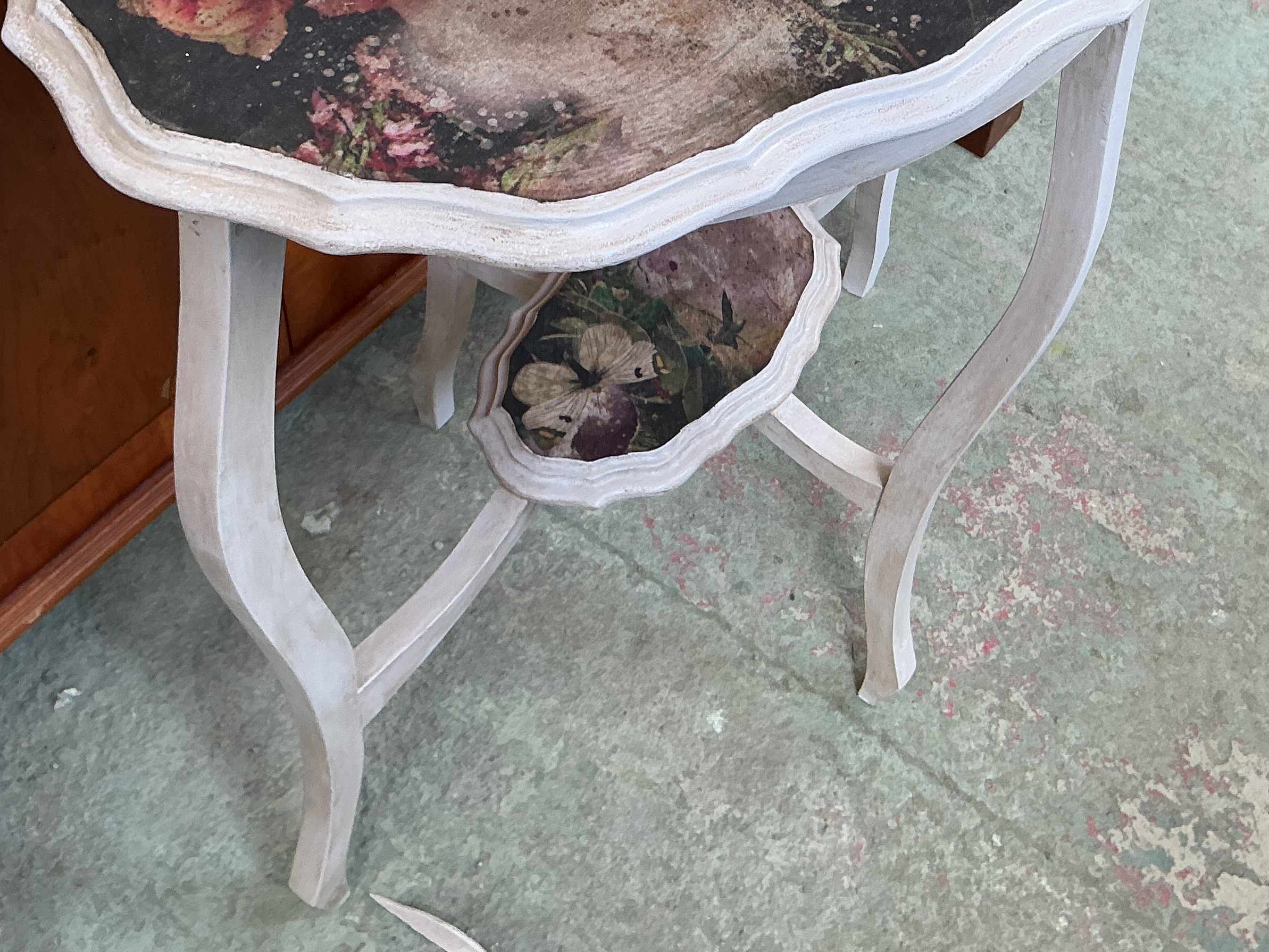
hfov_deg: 38.5
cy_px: 208
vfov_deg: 29.1
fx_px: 1796
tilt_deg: -50.8
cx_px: 825
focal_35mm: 49
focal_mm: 3
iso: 40
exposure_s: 1/100
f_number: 1.8
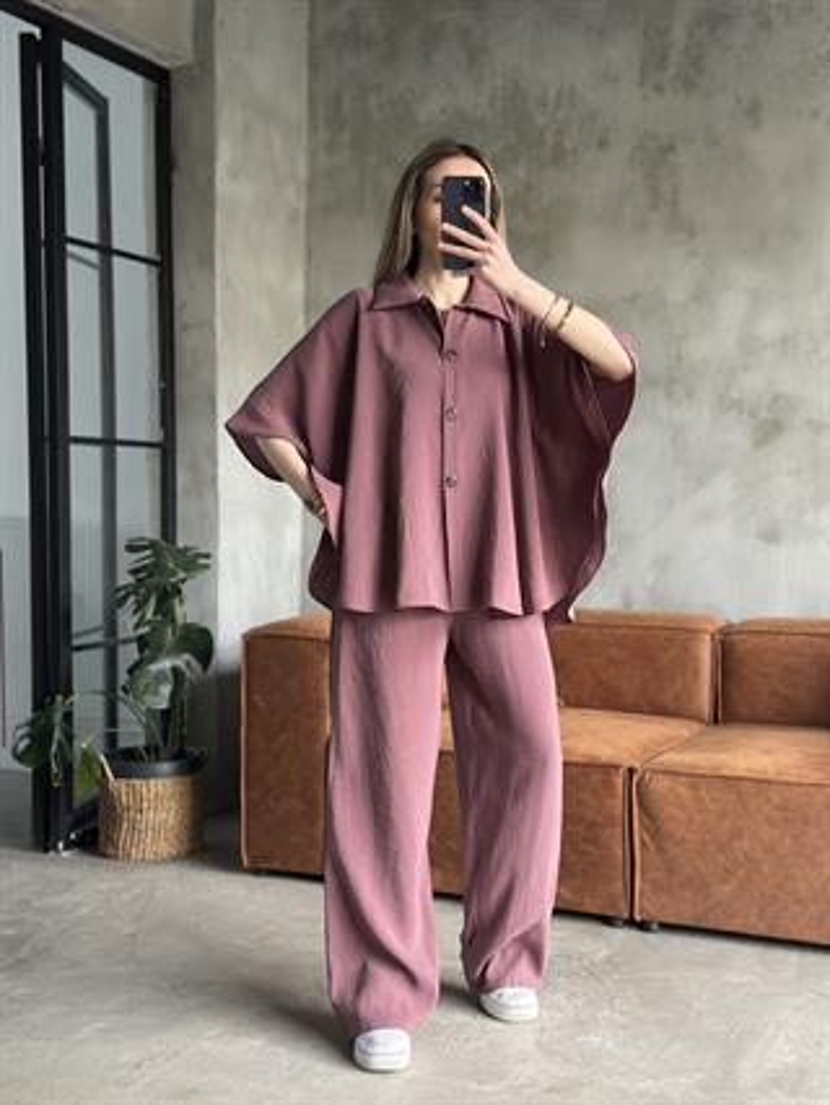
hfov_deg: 30.3
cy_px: 552
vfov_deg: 39.6
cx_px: 415
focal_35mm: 48
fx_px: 1533
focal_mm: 6.86
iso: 250
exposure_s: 1/60
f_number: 1.78
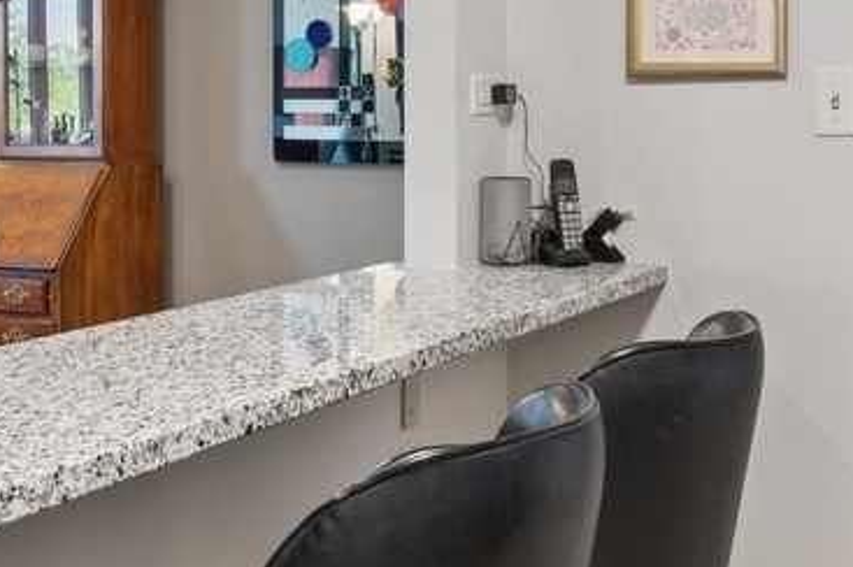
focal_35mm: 61
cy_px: 137
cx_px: 507
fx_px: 1444
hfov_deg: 32.8
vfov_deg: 22.0
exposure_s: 1/4
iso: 200
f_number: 9.5
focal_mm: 14
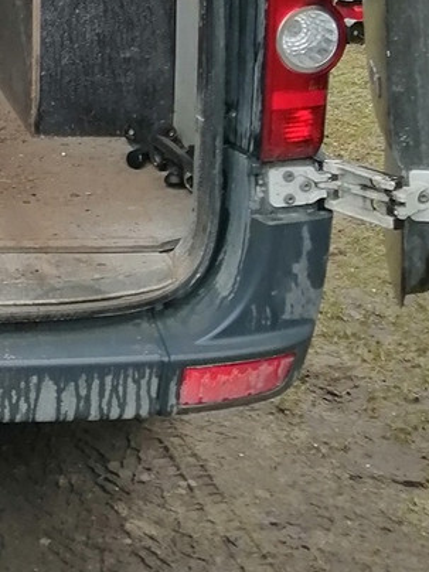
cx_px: -408
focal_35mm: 103
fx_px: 1702
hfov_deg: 12.7
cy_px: -187
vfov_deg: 17.8
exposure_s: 1/377
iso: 50
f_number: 1.8
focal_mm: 3.95
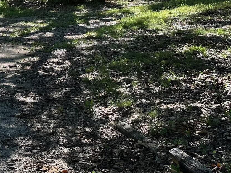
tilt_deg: -0.5
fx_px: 574
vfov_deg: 16.5
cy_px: -29
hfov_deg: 21.9
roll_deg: -1.0
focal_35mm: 86
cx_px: -5
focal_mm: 6.86
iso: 80
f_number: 1.78
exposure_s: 1/1029
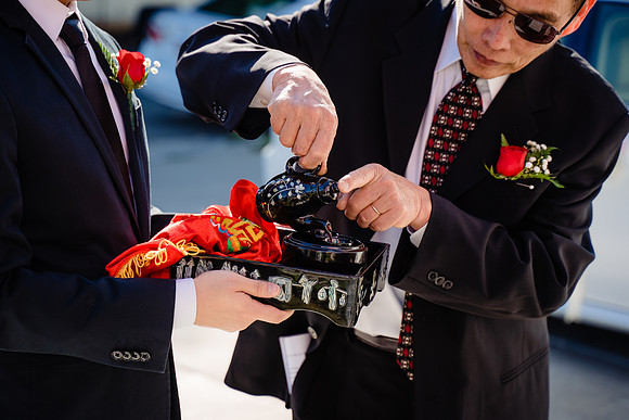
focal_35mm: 87
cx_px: 313
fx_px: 1517
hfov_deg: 23.4
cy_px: 210
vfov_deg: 15.7
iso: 100
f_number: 3.5
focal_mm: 75
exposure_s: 1/640
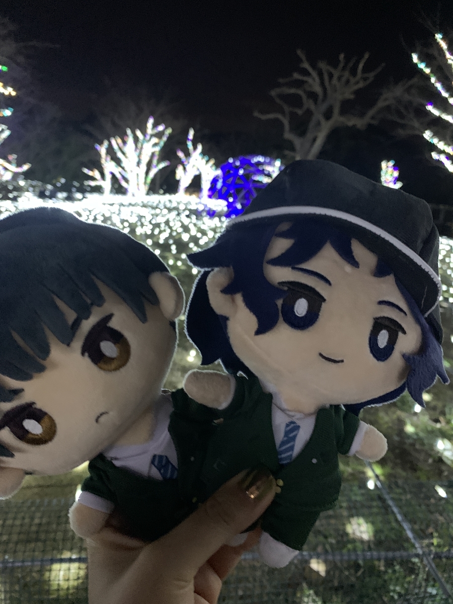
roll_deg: -4.0
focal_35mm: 26
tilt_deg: -13.7
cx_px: 226
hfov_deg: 53.1
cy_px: 302
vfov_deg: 67.3
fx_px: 454
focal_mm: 4.25
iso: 640
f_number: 1.8
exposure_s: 1/25
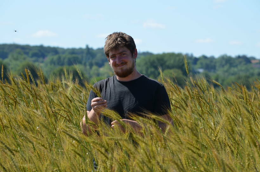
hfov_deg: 10.6
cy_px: 86
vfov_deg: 7.0
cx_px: 130
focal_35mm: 195
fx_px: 1405
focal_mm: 130
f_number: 8
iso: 125
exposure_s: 1/250
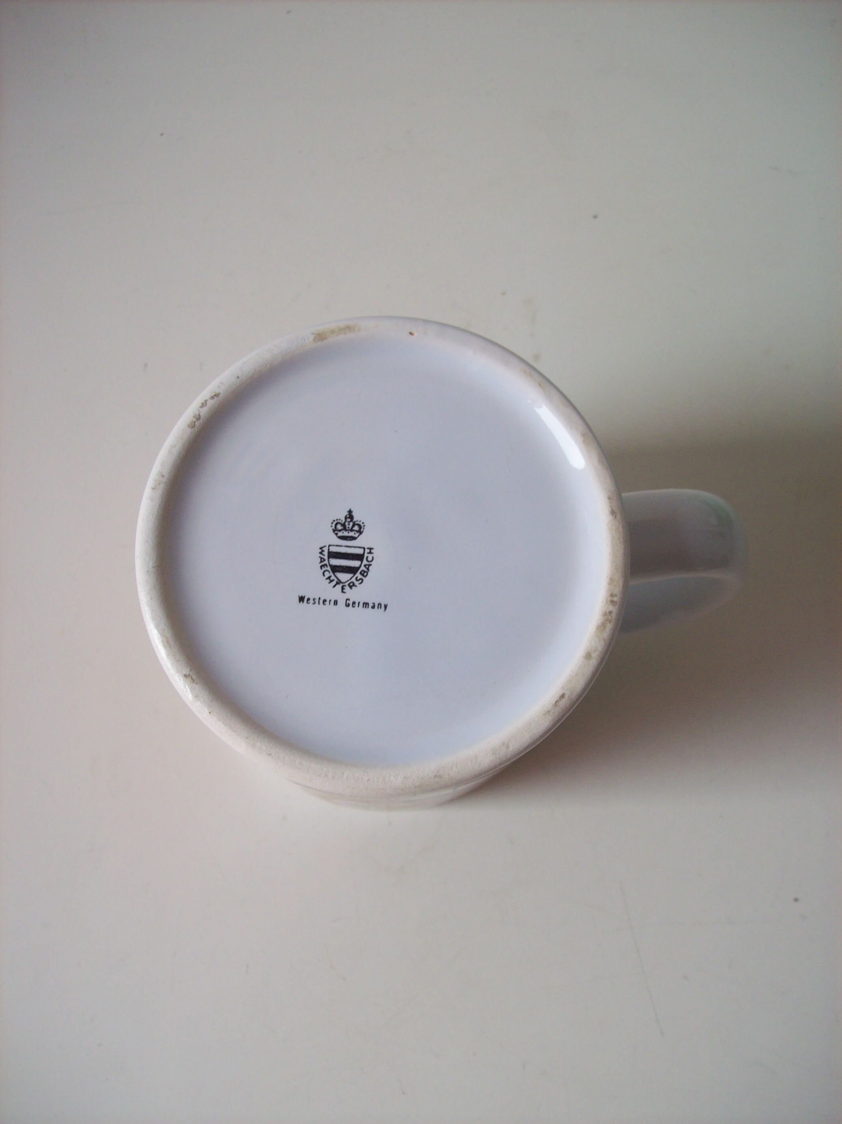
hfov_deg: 39.6
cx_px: 421
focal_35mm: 36
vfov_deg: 51.4
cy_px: 562
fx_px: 1168
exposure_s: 1/64.6
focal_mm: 6
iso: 80
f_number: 2.7
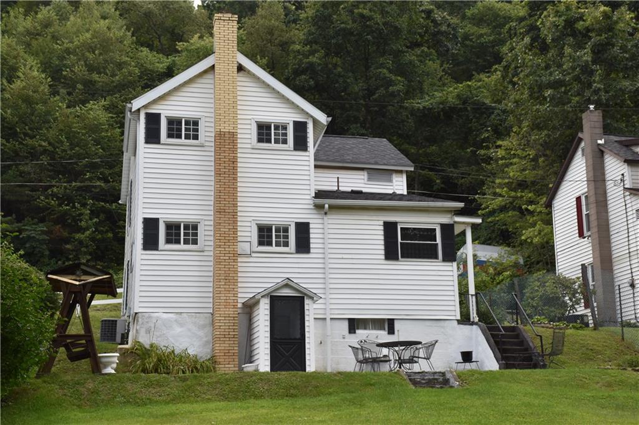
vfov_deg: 25.7
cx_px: 320
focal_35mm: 52
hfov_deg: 37.9
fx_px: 932
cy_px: 212
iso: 360
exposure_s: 1/500
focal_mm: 35
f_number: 8
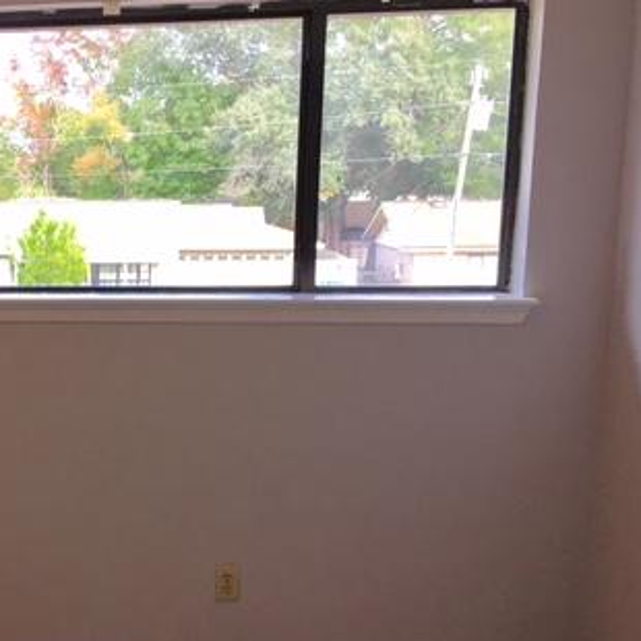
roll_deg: +0.2
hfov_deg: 30.2
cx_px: 17
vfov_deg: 32.1
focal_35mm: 53
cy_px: 397
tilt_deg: -10.1
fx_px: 1110
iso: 25
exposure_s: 1/30
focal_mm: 4.15
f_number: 2.2
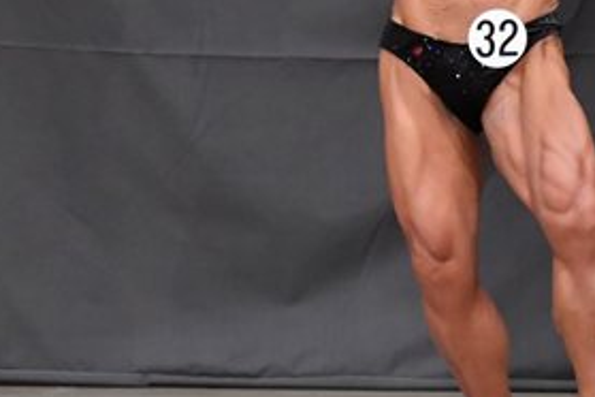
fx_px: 11023
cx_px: 163
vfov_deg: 2.1
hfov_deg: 3.1
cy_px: 90
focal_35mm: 667
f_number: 5.6
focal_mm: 160
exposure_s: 1/400
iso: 6400
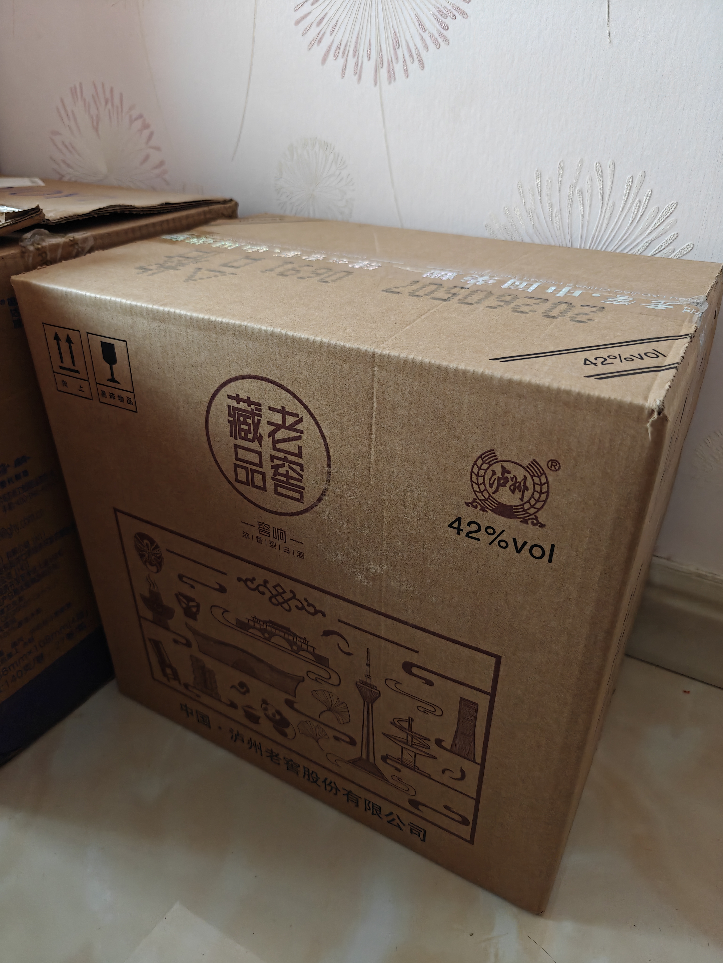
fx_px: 641
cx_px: 362
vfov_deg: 73.9
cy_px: 482
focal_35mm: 23
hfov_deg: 58.9
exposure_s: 1/43
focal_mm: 6.06
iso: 1600
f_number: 1.6
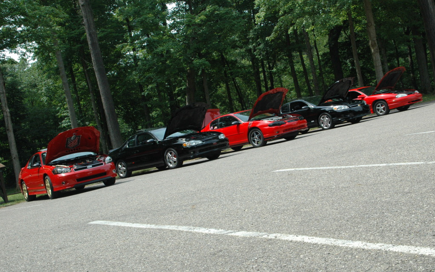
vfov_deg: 26.4
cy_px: 129
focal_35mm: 49
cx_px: 218
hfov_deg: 41.0
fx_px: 581
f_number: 9
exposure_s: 1/320
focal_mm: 32
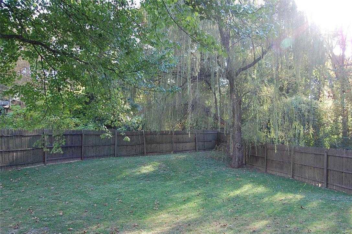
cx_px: 176
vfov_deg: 47.8
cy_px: 117
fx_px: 264
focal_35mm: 27
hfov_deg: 67.4
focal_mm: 18
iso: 400
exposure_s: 1/100
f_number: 5
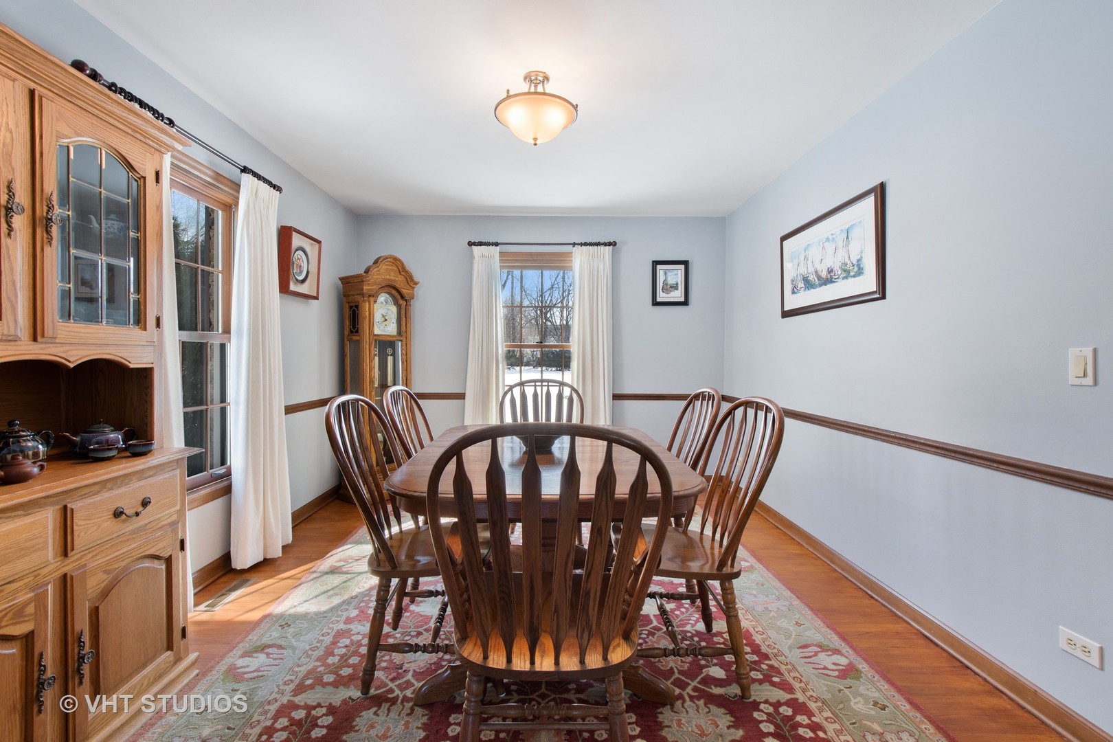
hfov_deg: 100.4
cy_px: 371
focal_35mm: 15
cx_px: 556
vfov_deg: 77.3
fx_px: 464
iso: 200
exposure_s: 1/8
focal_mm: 10
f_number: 8
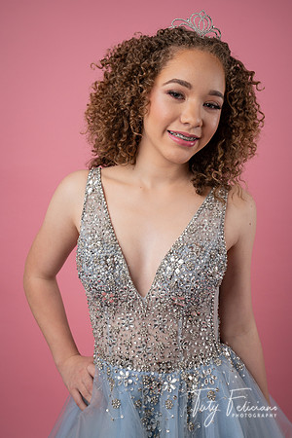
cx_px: 146
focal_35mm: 40
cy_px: 219
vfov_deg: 48.5
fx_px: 487
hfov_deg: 33.4
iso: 200
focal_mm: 40
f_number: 6.3
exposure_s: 1/160
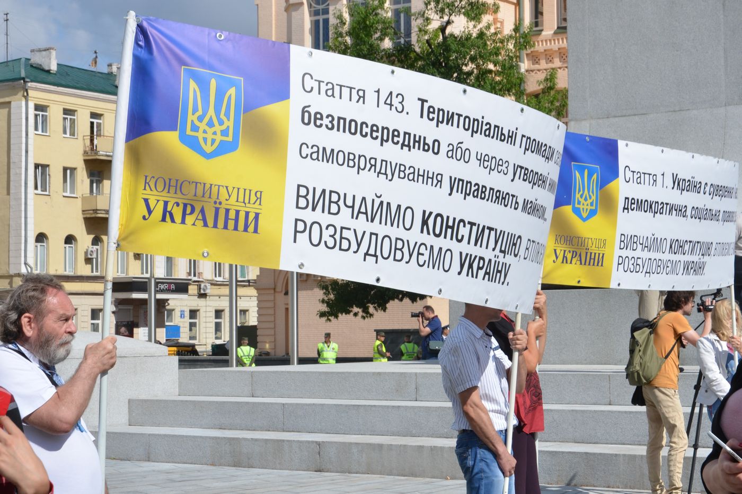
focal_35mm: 68
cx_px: 371
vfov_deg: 20.2
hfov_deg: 29.9
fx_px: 1391
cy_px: 247
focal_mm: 45
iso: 250
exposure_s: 1/400
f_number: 16
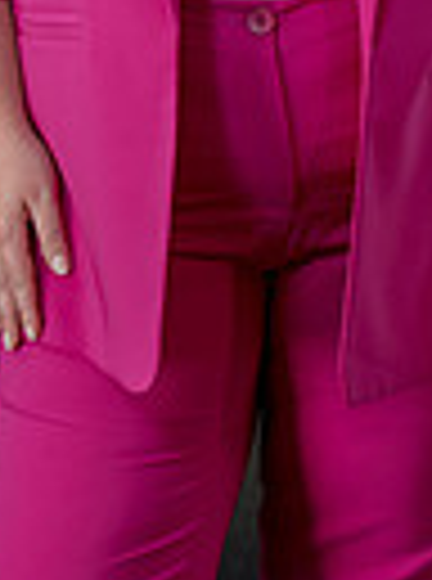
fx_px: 5853
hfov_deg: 4.2
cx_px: 243
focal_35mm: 350
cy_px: -306
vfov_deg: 5.6
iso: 400
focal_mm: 104
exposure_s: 1/100
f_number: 4.5
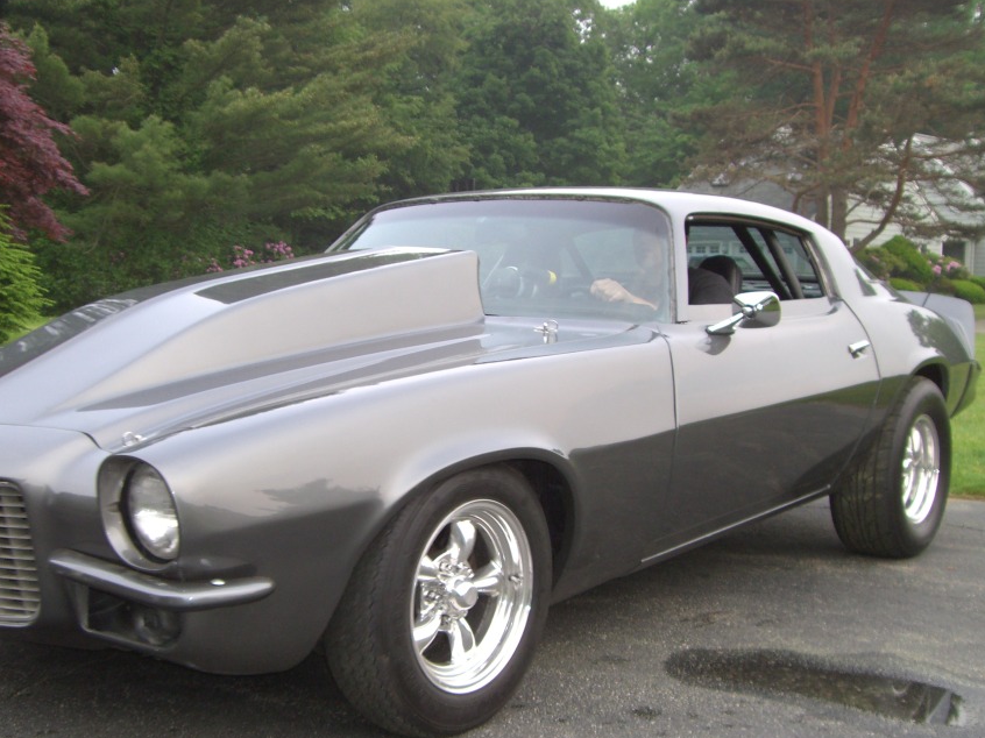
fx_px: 1309
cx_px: 410
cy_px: 399
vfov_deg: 31.5
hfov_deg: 41.1
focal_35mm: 46
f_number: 2.7
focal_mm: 6.2
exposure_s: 1/160
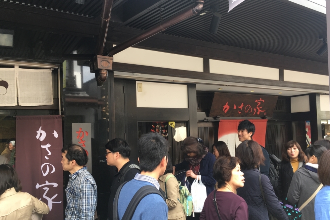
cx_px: 169
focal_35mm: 31
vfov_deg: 42.3
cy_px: 123
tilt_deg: +0.3
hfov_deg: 60.3
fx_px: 284
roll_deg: +0.9
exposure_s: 1/120
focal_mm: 4.15
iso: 32
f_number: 2.2
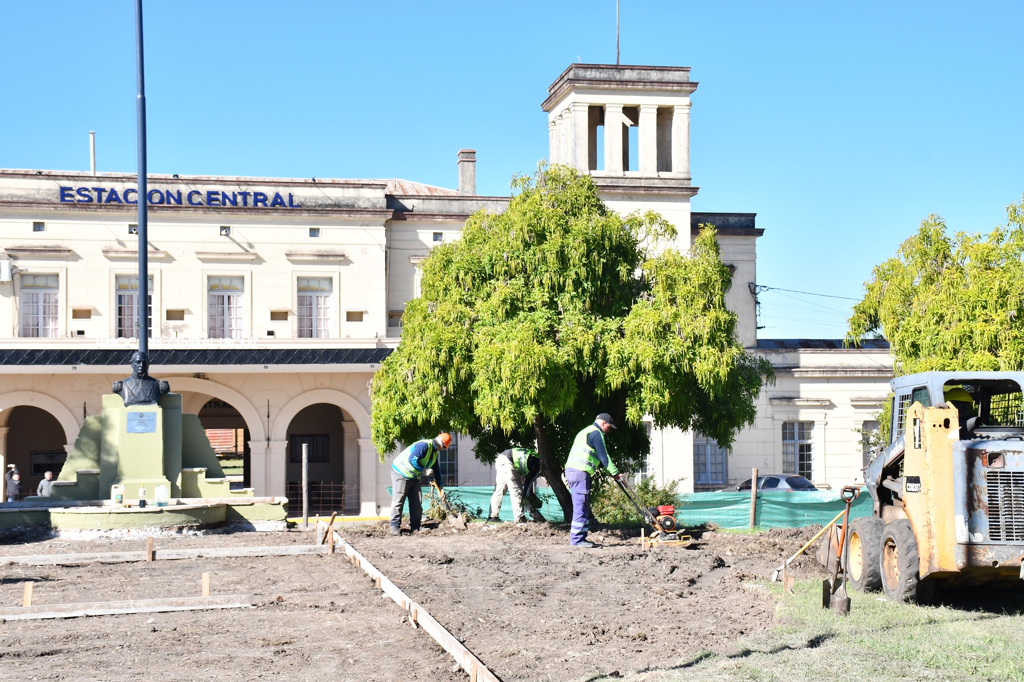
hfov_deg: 38.2
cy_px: 341
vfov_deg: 26.0
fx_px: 1479
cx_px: 512
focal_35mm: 52
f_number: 6.3
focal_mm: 35
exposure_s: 1/800
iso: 250
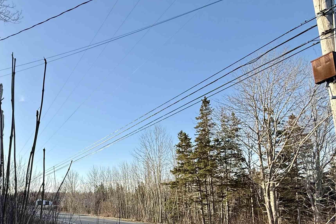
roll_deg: +3.4
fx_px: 243
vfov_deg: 46.6
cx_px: 103
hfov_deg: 66.9
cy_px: 183
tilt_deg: +4.5
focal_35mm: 26
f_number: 2.2
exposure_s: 1/1068
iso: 50
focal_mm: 2.22
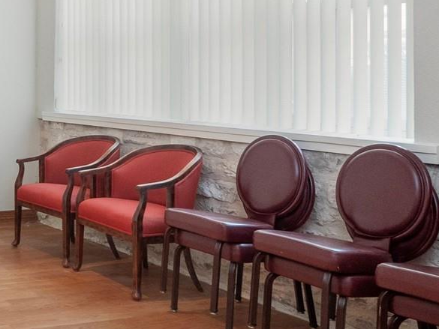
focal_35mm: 49
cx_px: -211
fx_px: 622
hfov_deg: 27.5
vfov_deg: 29.2
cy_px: 81
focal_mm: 7
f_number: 4.5
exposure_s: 1/8
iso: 500
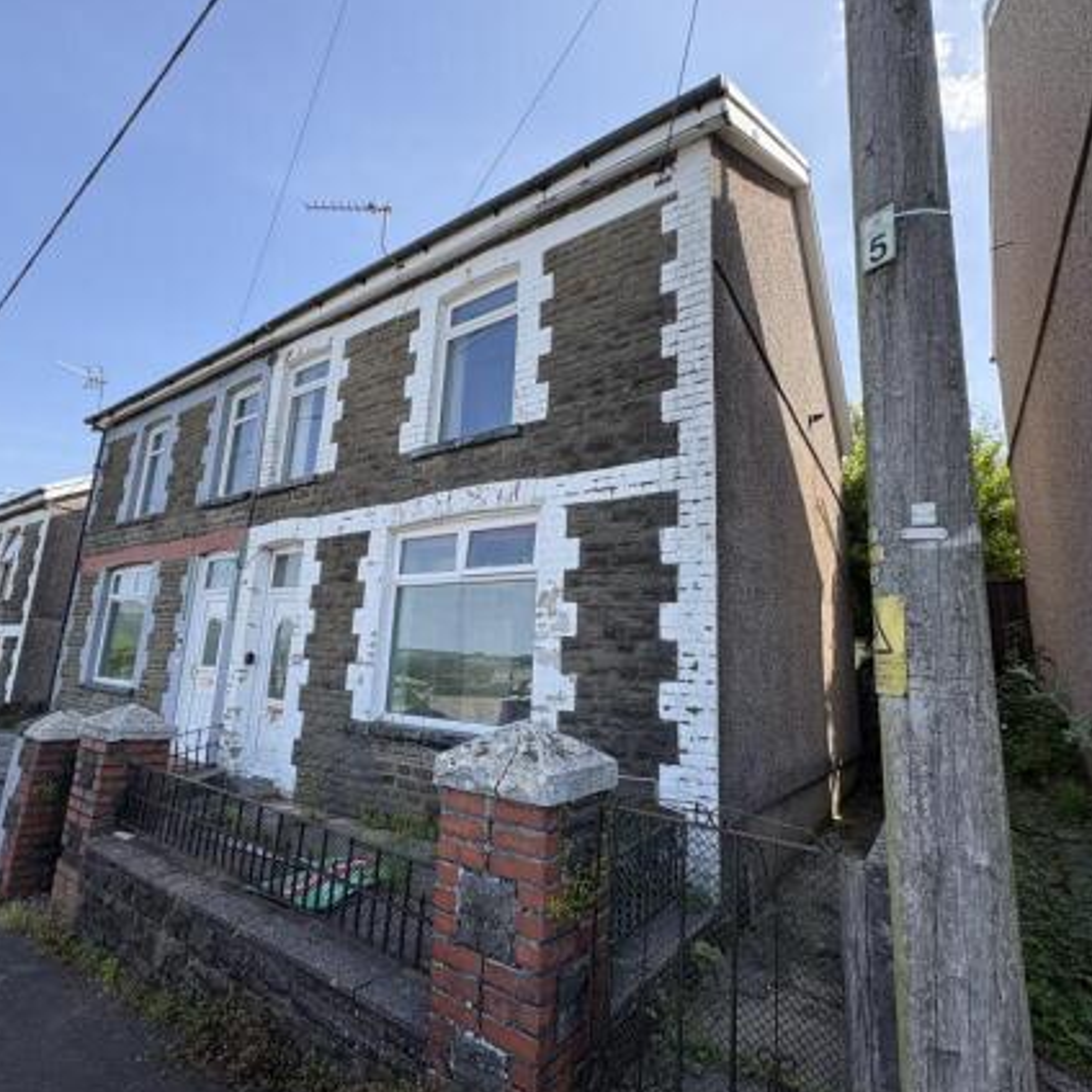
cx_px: 483
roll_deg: -3.1
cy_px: 552
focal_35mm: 17
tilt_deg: +11.8
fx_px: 607
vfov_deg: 84.0
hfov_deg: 83.6
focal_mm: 2.22
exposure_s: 1/578
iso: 40
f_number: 2.2
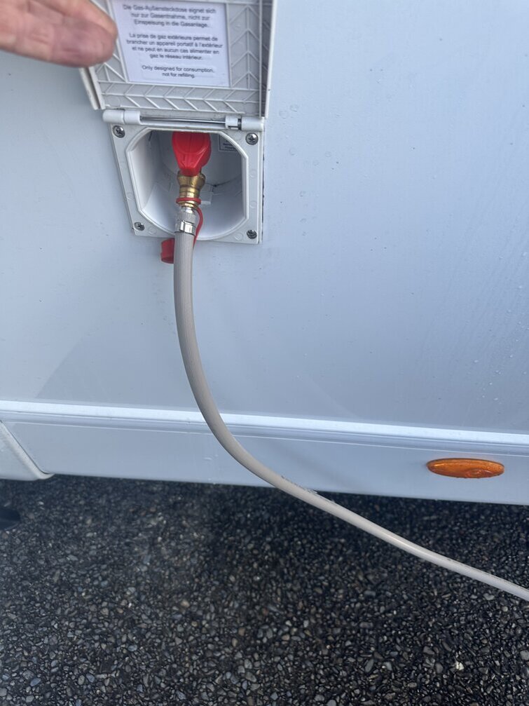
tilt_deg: -50.8
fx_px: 489
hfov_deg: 56.8
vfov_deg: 71.6
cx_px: 264
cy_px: 353
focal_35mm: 24
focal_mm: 6.86
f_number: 1.78
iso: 64
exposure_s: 1/162
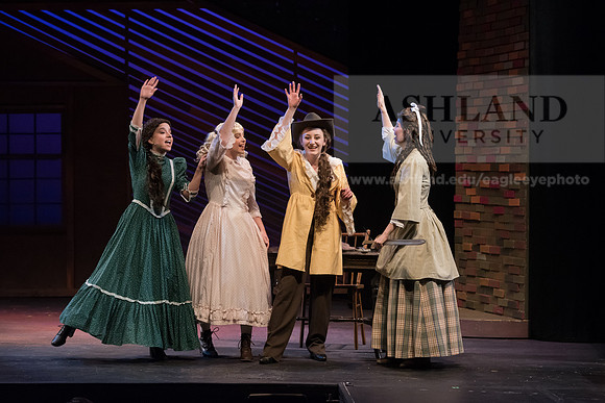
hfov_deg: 19.5
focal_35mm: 105
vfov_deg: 13.0
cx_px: 302
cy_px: 202
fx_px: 1765
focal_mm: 105
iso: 5000
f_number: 4.5
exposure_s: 1/400
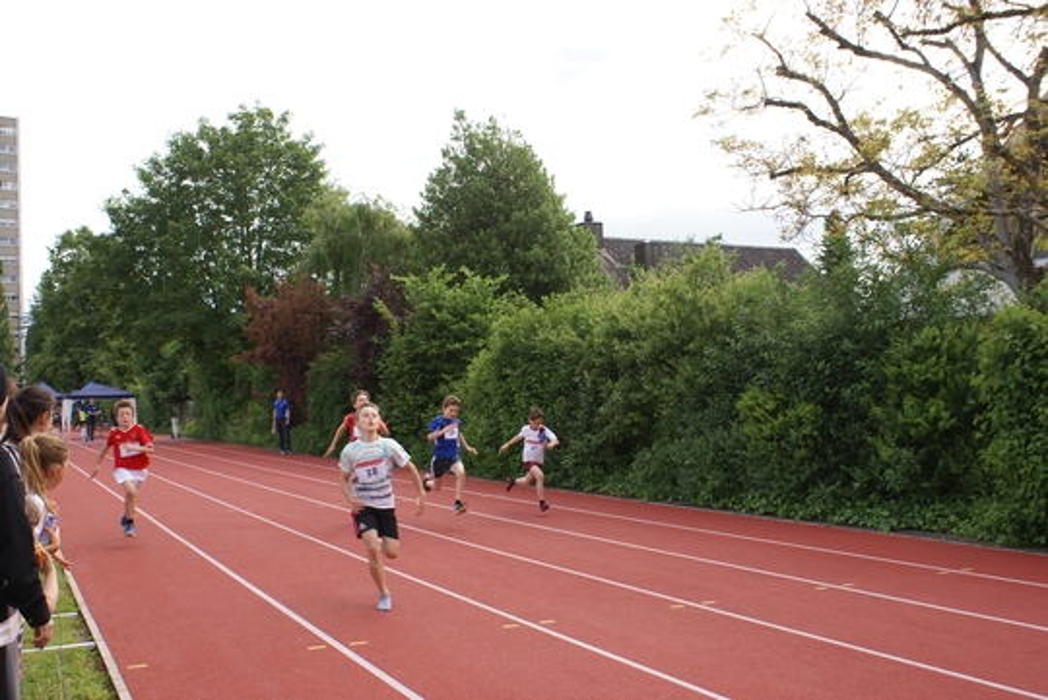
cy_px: 350
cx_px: 524
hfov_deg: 53.1
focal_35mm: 36
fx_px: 1049
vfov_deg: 36.9
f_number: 5
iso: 100
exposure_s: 1/160
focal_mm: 24
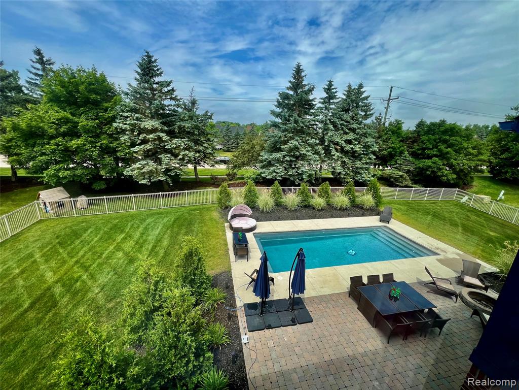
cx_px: 260
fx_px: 195
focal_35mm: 13
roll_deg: -3.0
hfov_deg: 106.2
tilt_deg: -16.1
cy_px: 195
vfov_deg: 89.9
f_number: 1.8
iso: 32
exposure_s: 1/919
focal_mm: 1.57
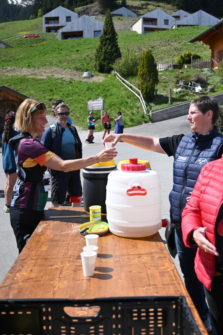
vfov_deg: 46.4
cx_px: 112
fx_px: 390
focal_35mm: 42
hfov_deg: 31.9
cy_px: 168
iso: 640
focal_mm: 28
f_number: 4
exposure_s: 1/4000
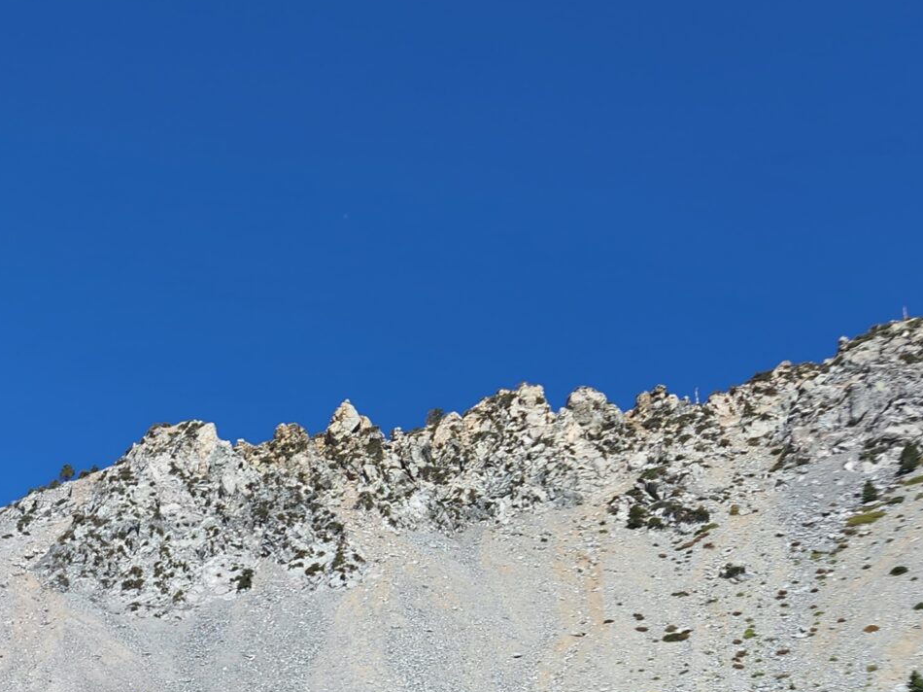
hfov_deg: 28.7
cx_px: -53
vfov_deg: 22.6
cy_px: 717
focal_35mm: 62
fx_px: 1653
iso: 20
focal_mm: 5.4
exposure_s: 1/1488
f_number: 1.8
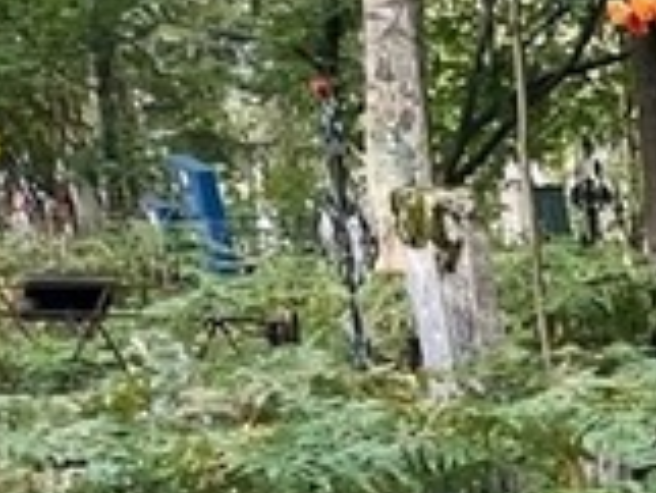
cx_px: 1585
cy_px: 1015
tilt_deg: -10.5
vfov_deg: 8.5
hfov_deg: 10.3
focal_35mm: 165
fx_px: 3129
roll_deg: +1.6
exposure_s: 1/121
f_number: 1.6
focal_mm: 4.2
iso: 100
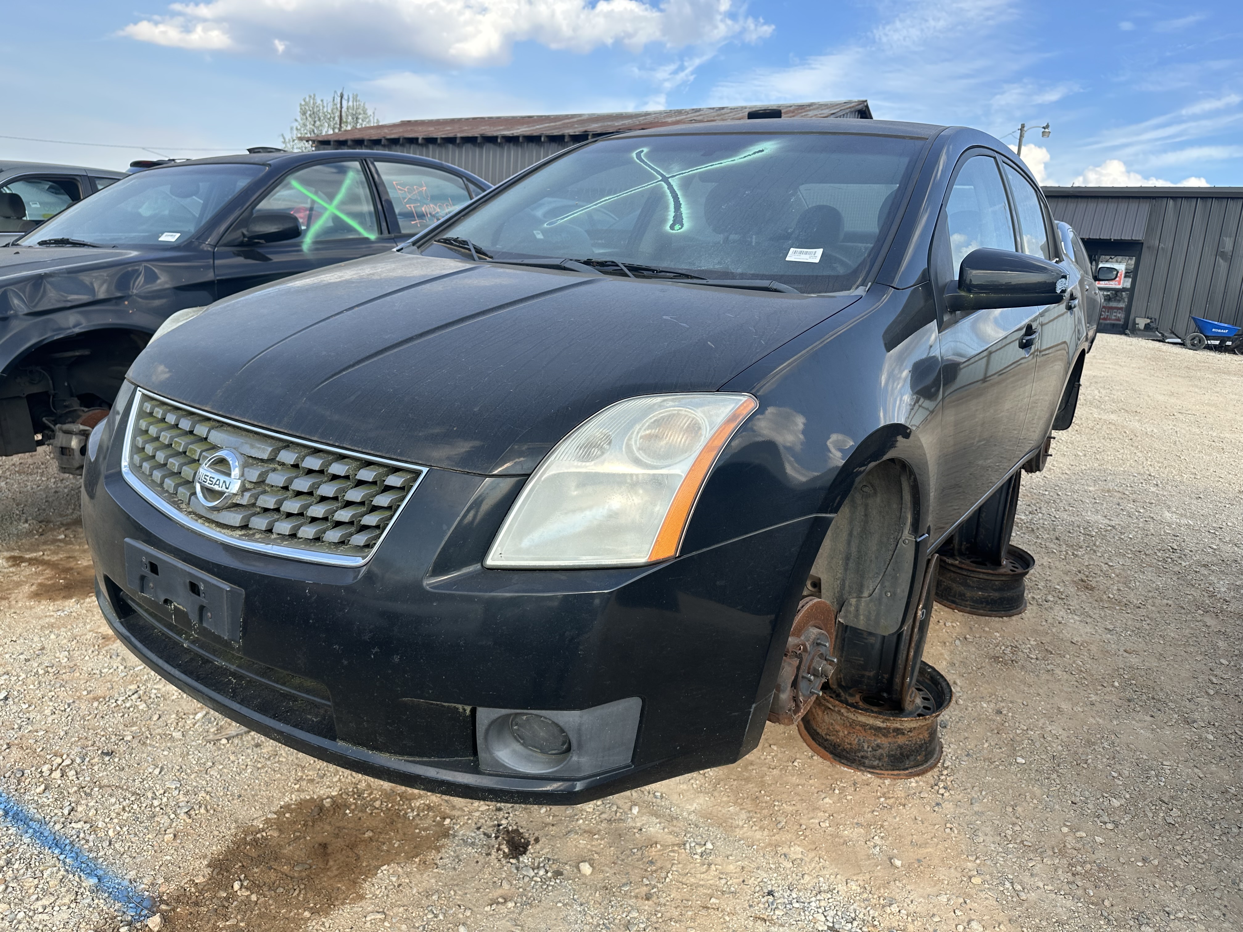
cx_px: 622
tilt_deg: -10.1
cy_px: 466
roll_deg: -4.2
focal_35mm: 24
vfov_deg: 56.8
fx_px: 862
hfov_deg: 71.6
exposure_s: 1/1321
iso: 80
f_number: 1.78
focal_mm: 6.86
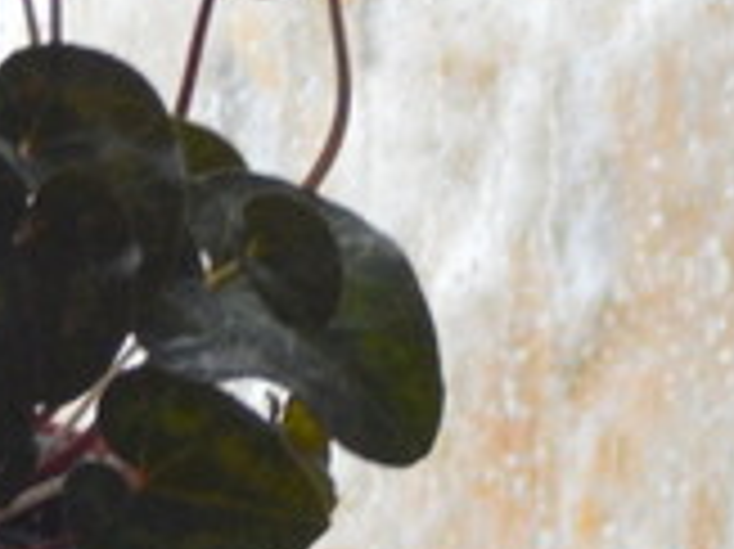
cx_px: 338
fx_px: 8412
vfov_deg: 3.7
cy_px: -130
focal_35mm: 397
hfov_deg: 5.0
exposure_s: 1/30
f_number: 4.5
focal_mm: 50
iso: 1250
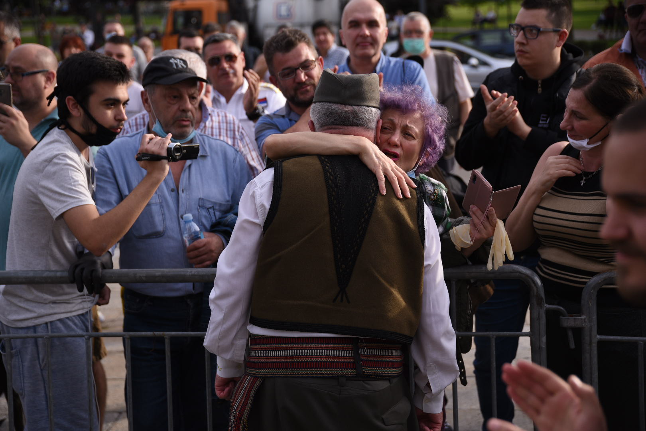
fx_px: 1220
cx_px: 323
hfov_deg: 29.7
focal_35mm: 68
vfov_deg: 20.0
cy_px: 216
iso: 320
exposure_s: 1/1250
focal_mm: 68
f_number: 4
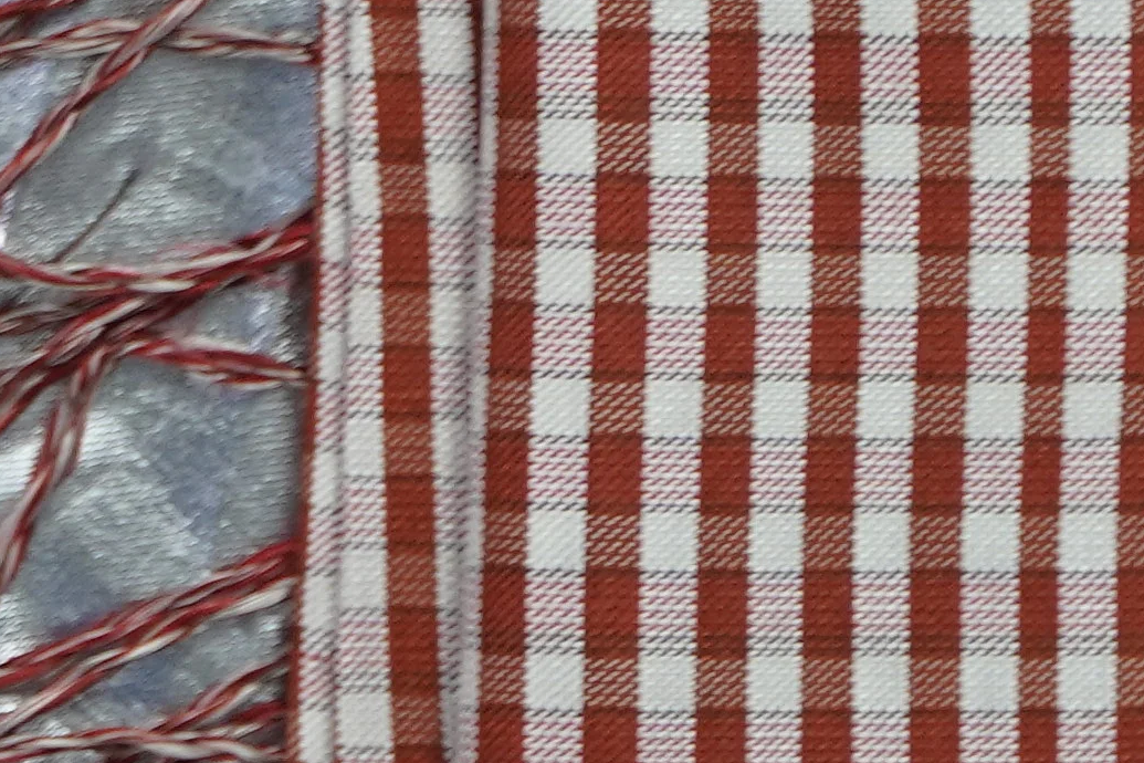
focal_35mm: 539
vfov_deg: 2.6
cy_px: 474
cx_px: 1766
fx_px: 17127
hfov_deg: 3.8
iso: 160
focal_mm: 62
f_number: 4
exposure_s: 1/100
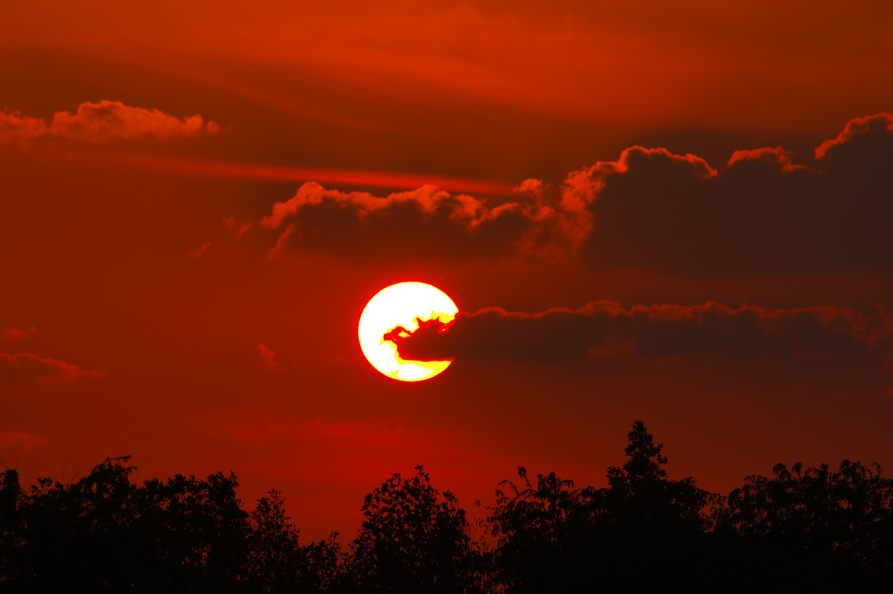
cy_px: 297
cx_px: 446
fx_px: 11153
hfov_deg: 4.6
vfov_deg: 3.1
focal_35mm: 450
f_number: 9
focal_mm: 300
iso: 100
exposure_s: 1/500
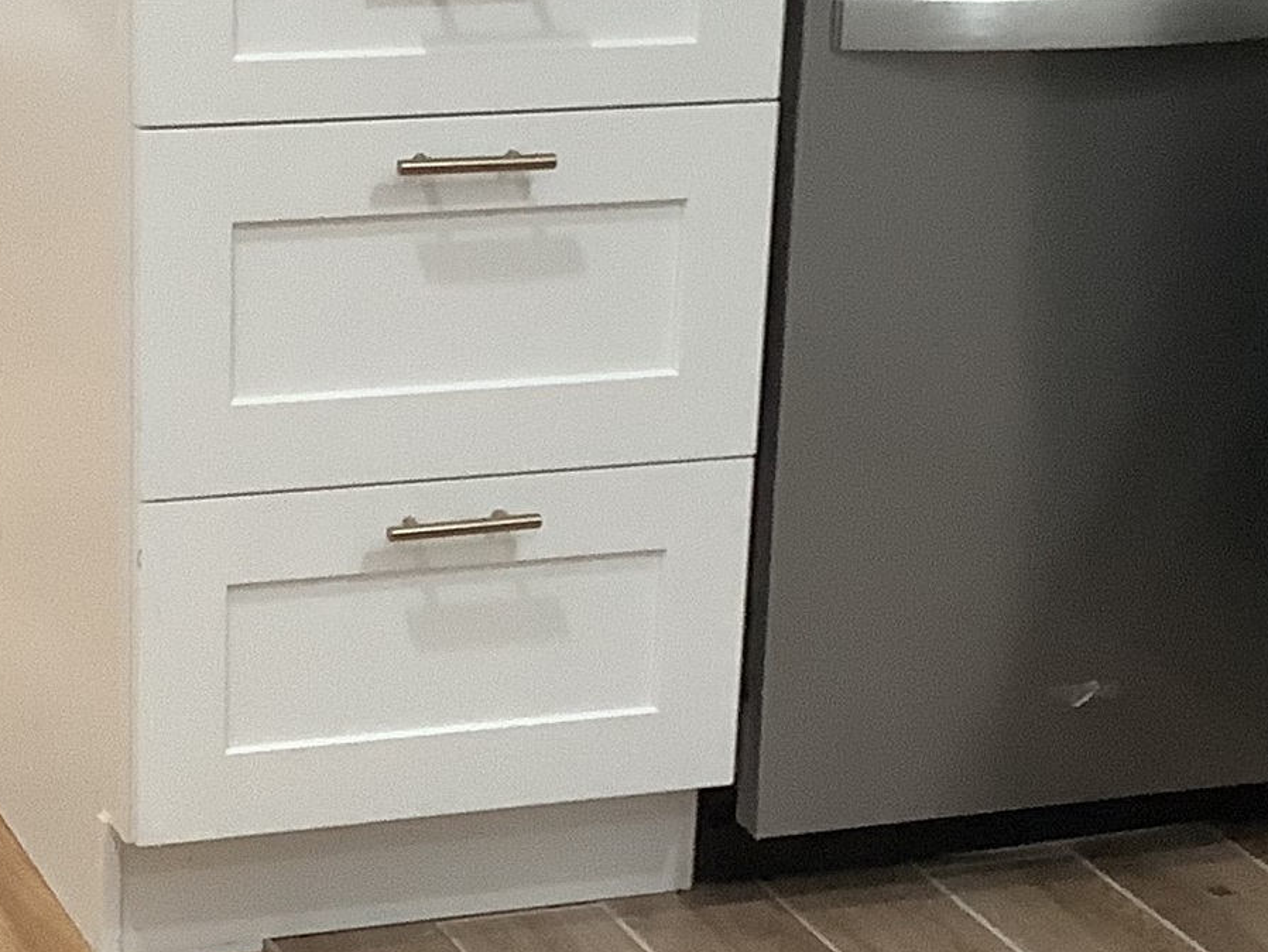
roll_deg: -2.5
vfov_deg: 13.8
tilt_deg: -24.2
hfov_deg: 18.5
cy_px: 898
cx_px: 442
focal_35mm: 106
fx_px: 3884
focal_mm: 3.3
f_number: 2.4
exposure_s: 1/60
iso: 200
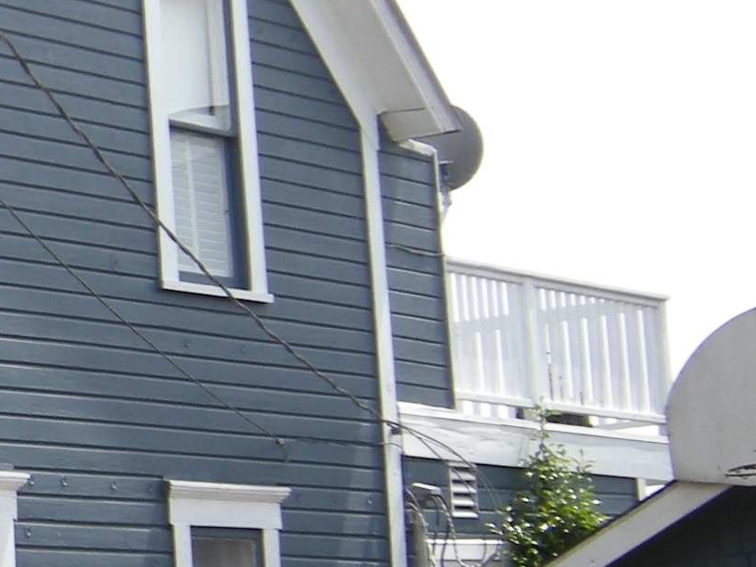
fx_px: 3320
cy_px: 298
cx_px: -692
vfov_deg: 9.8
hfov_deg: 11.8
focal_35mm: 152
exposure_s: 1/115
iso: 64
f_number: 6.4
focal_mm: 6.3
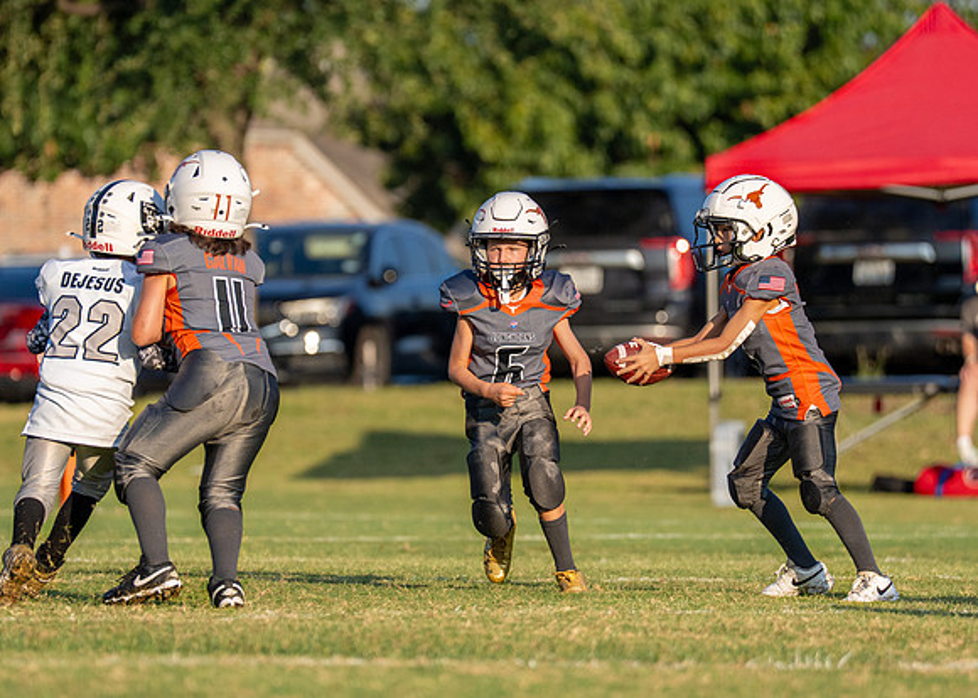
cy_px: 352
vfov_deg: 3.8
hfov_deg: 5.3
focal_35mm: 384
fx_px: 10660
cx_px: 431
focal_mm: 200
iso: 320
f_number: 2.8
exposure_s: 1/5000
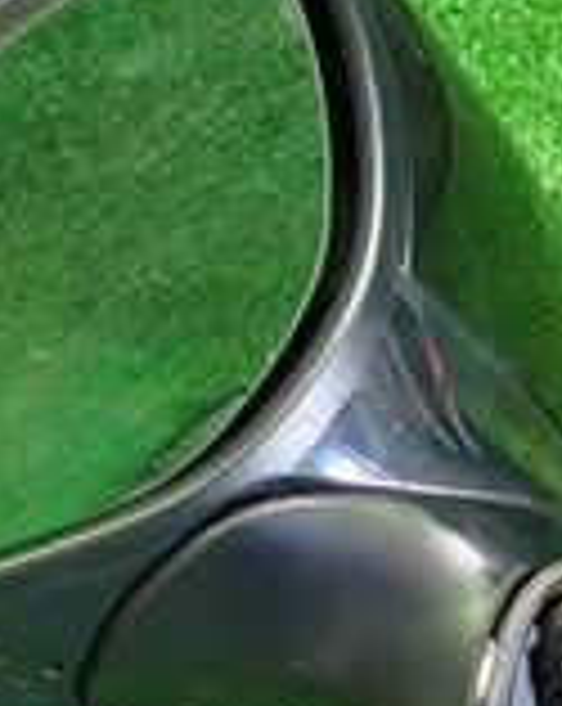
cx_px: 369
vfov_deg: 17.1
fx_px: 2335
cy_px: 486
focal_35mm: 112
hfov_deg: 13.7
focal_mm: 5.4
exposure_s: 1/30
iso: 640
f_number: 2.3
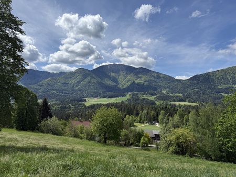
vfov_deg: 56.9
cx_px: 118
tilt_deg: +4.3
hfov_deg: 71.6
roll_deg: -1.5
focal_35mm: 24
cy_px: 88
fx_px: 164
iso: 80
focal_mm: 6.76
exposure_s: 1/7353
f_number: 1.78
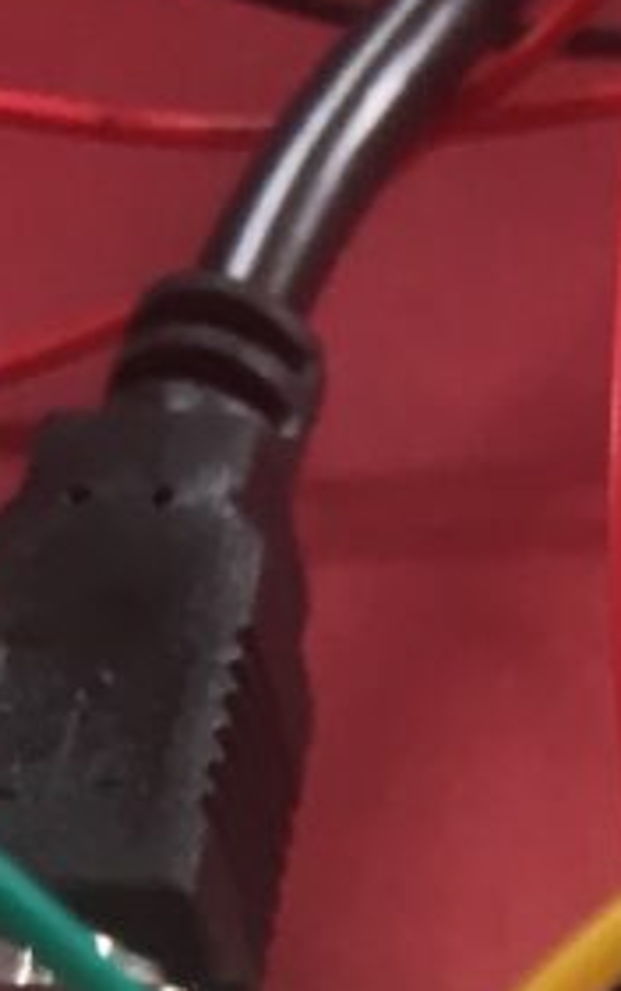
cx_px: 1083
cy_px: 1647
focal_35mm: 112
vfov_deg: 16.3
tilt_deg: -57.2
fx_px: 3028
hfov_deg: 11.0
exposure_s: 1/33
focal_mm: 4.15
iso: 40
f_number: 2.2
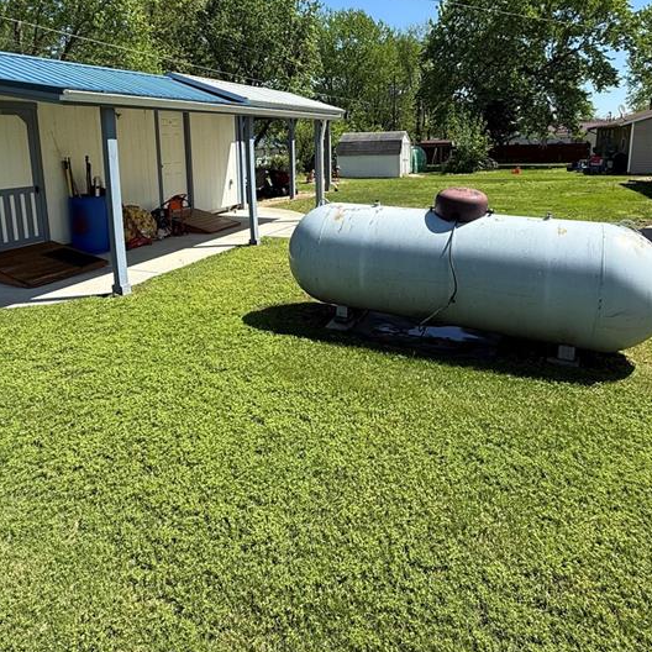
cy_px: 228
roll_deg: -0.7
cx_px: 290
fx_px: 511
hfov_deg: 64.8
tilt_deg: -6.9
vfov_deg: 63.7
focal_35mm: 24
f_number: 2.2
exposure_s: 1/1431
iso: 64
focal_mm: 2.22
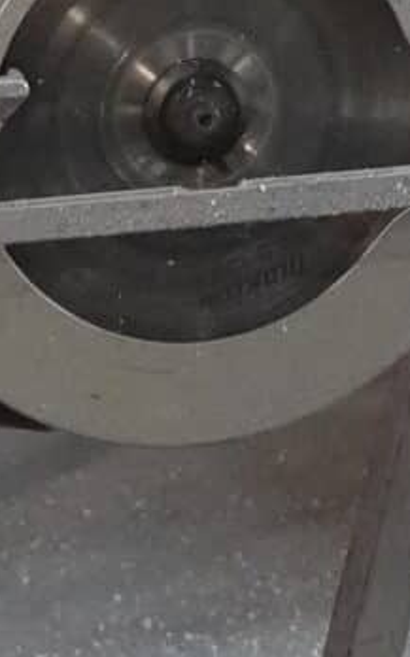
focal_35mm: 360
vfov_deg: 5.7
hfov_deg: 3.6
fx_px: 6447
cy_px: -824
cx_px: 1043
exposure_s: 1/160
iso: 4000
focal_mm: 32
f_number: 4.5
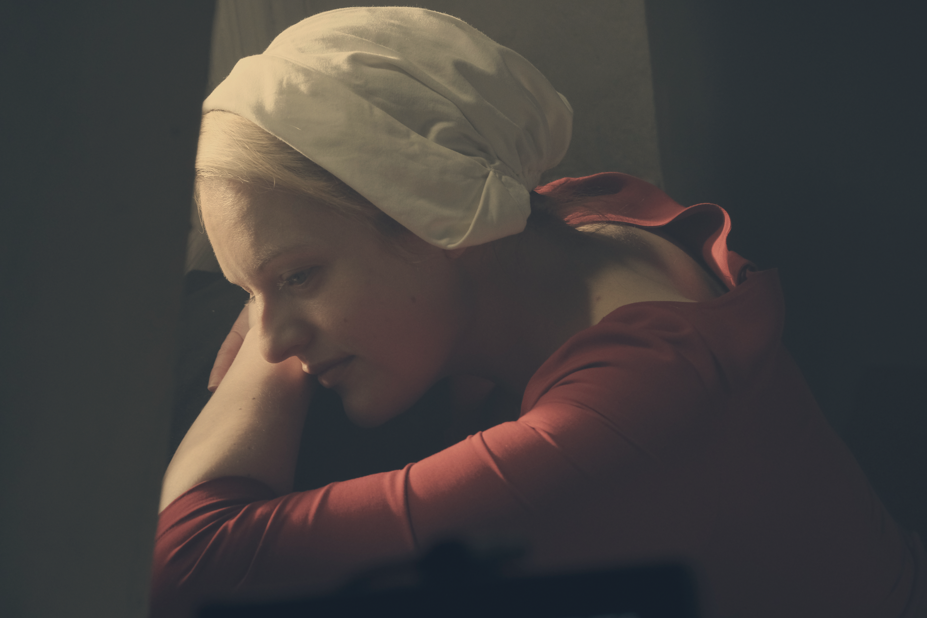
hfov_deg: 15.2
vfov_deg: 10.2
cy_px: 309
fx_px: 3476
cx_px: 464
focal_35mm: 135
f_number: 6.4
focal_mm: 90
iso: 2000
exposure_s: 1/200
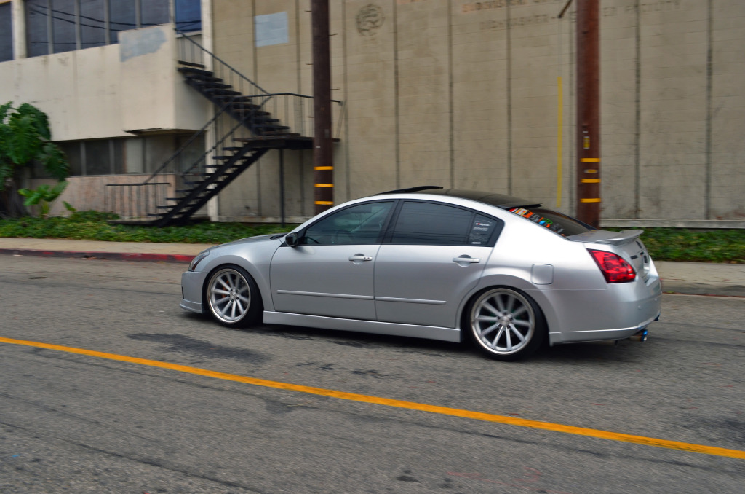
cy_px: 247
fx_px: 743
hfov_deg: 53.2
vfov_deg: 36.7
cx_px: 372
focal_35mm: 36
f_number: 10
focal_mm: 24
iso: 200
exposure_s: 1/60
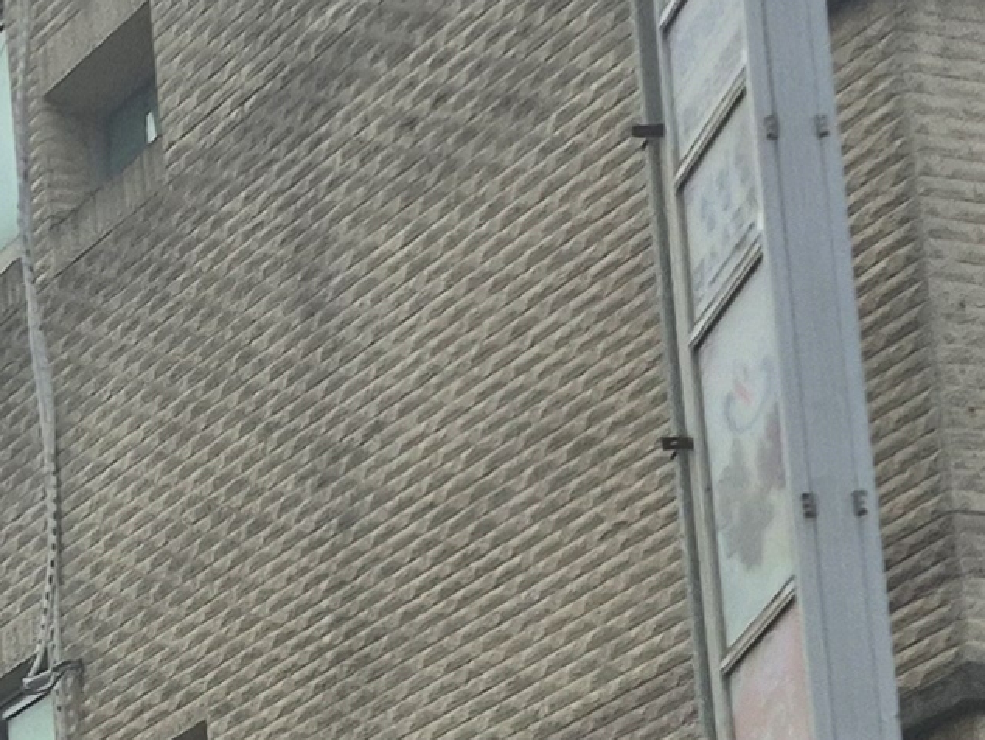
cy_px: 1454
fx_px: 4128
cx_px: -674
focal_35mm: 145
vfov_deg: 9.6
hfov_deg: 12.6
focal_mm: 5.4
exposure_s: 1/3104
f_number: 1.8
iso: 25
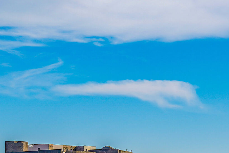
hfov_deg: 10.4
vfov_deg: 6.9
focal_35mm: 198
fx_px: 1259
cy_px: 154
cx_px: 61
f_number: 9
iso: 100
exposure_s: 1/320
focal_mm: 68
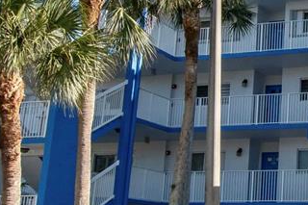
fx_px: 641
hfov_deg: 25.0
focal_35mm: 75
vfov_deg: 18.1
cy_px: 80
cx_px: 344
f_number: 5.6
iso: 400
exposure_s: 1/1250
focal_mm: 10
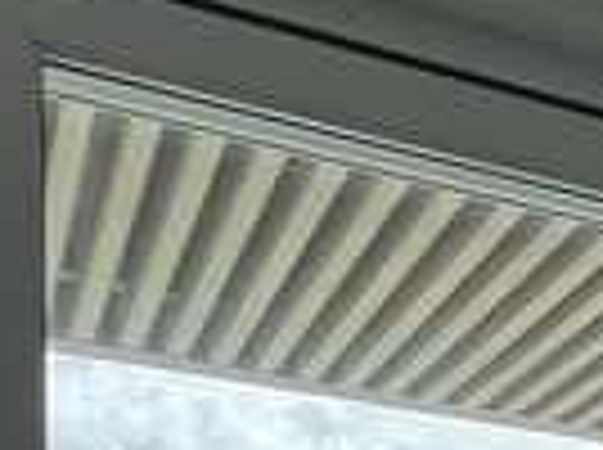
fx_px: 1861
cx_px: 1318
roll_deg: +0.8
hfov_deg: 14.3
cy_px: 976
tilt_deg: +1.0
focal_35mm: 107
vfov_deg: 11.9
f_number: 2.2
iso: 50
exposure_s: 1/749
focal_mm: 2.22
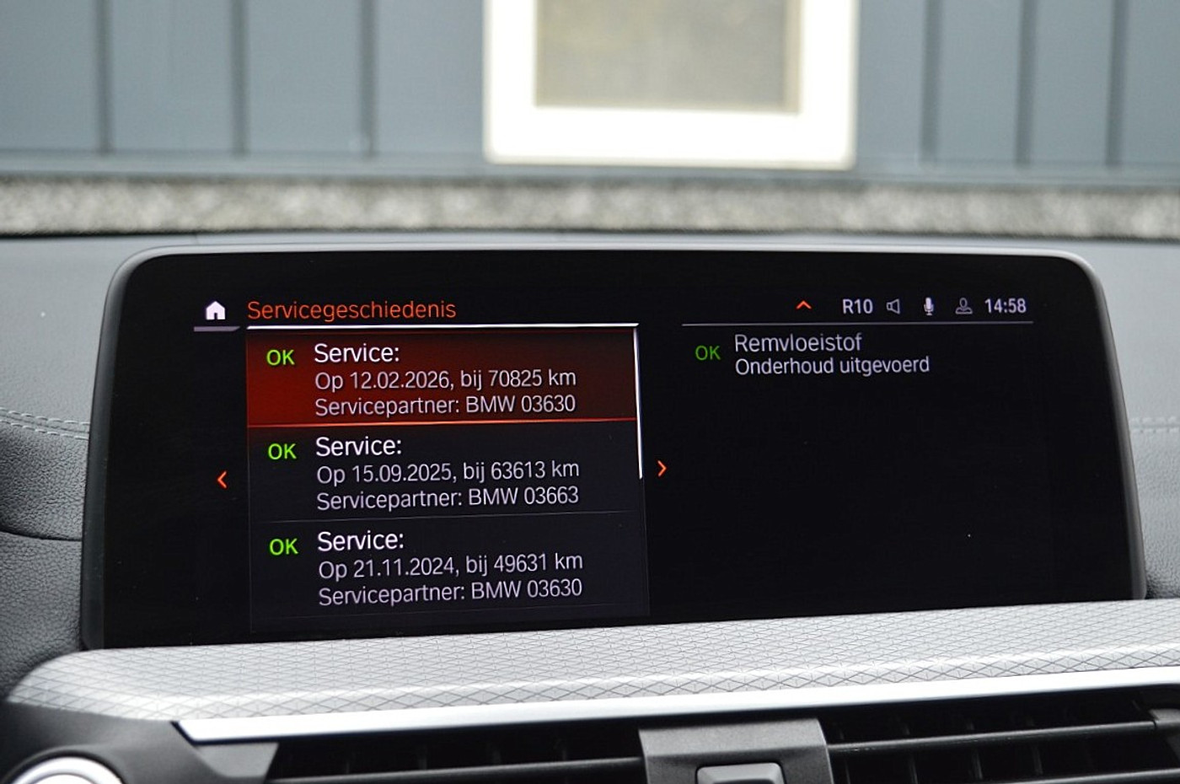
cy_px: 392
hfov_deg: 41.2
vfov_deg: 28.0
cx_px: 590
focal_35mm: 48
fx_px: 1571
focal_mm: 32
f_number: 4.5
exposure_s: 1/50
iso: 800
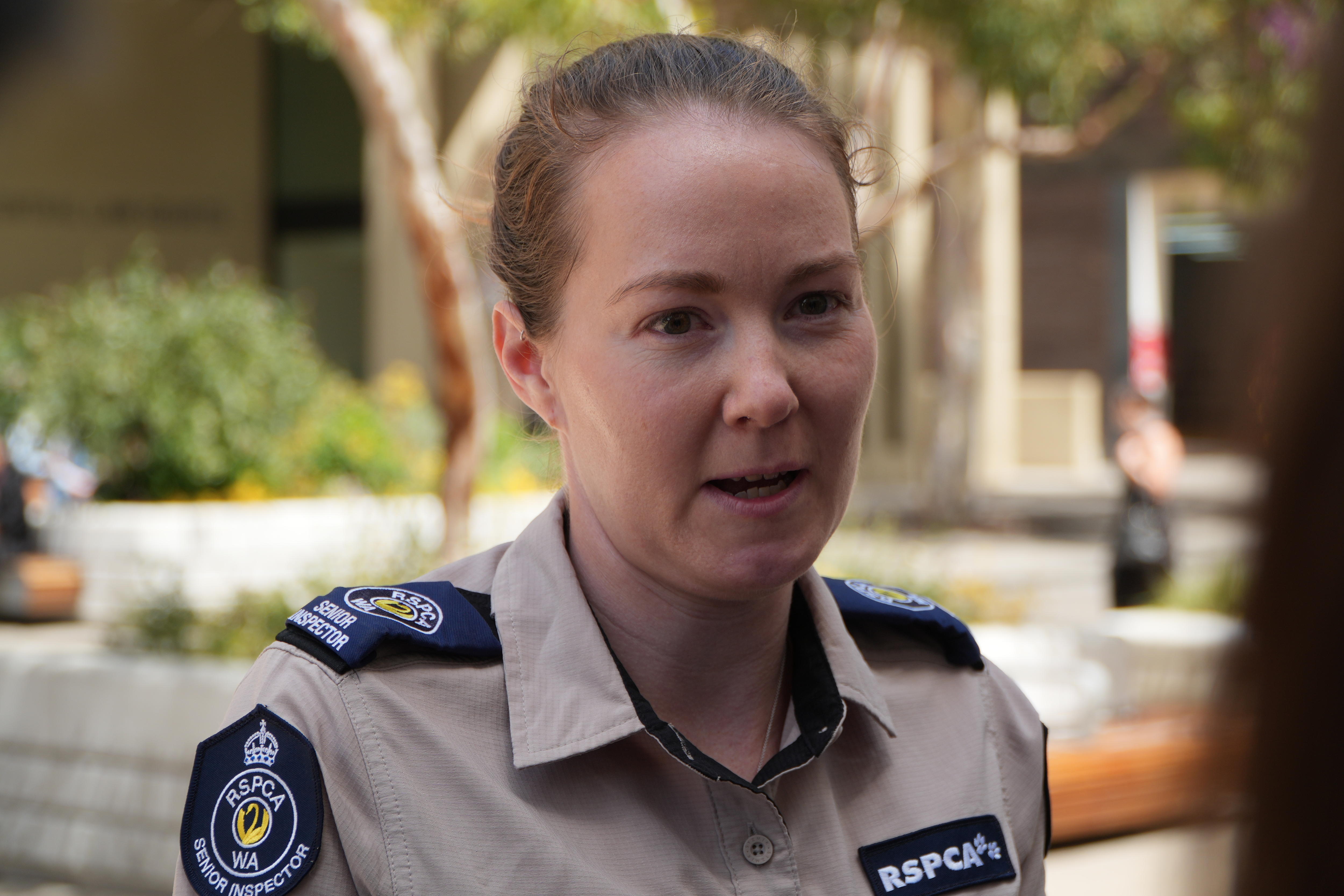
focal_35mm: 76
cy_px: 448
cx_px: 672
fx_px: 2856
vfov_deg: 17.8
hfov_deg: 26.5
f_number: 4
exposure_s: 1/400
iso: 125
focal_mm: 51
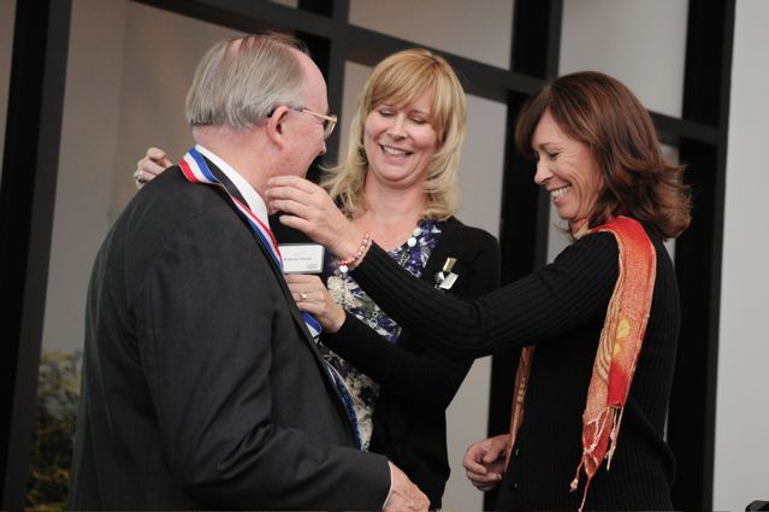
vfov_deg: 16.5
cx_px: 384
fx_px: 1761
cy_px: 256
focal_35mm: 82
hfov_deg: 24.6
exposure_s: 1/160
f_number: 2.8
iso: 1600
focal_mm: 55
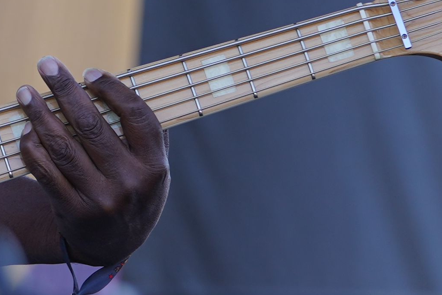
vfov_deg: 1.9
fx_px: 8751
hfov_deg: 2.9
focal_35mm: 713
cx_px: -461
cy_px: -142
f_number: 4.5
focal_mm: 122
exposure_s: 1/160
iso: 100
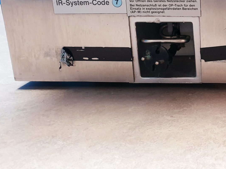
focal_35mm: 62
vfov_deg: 23.6
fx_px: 405
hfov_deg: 28.4
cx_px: 247
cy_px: 79
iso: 250
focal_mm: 4.3
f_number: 2.4
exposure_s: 1/25
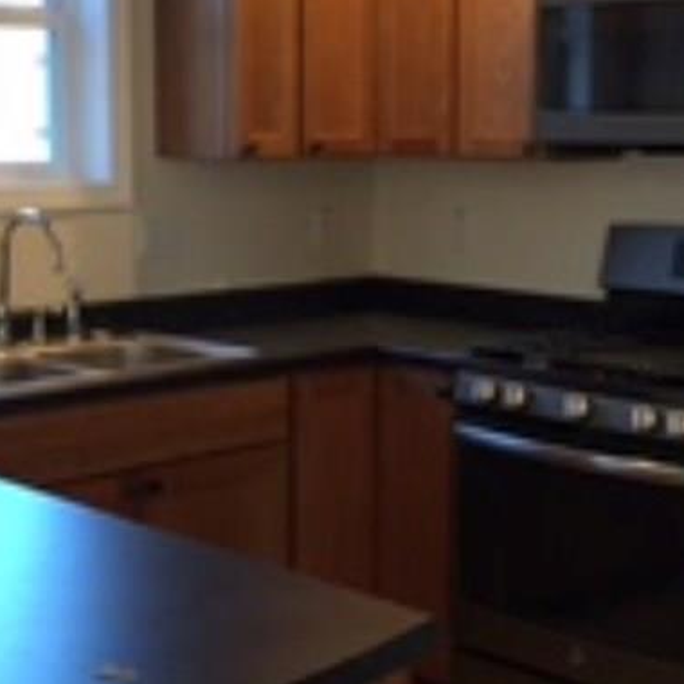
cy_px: 274
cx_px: 335
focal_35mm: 69
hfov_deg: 25.0
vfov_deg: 25.0
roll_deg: +0.0
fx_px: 1543
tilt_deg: -6.5
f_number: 2.2
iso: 64
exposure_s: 1/30
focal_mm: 4.15
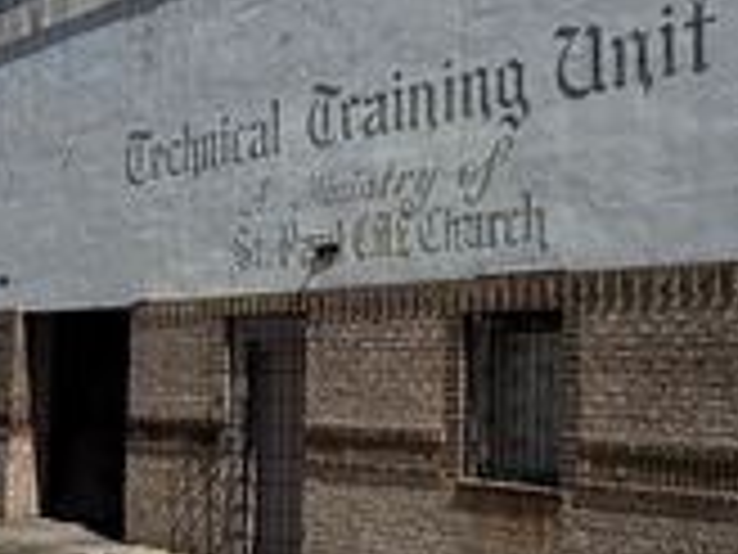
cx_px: 310
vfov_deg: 20.1
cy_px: 331
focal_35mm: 73
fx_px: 1556
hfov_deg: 26.6
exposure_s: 1/12346
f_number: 1.78
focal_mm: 6.76
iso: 80
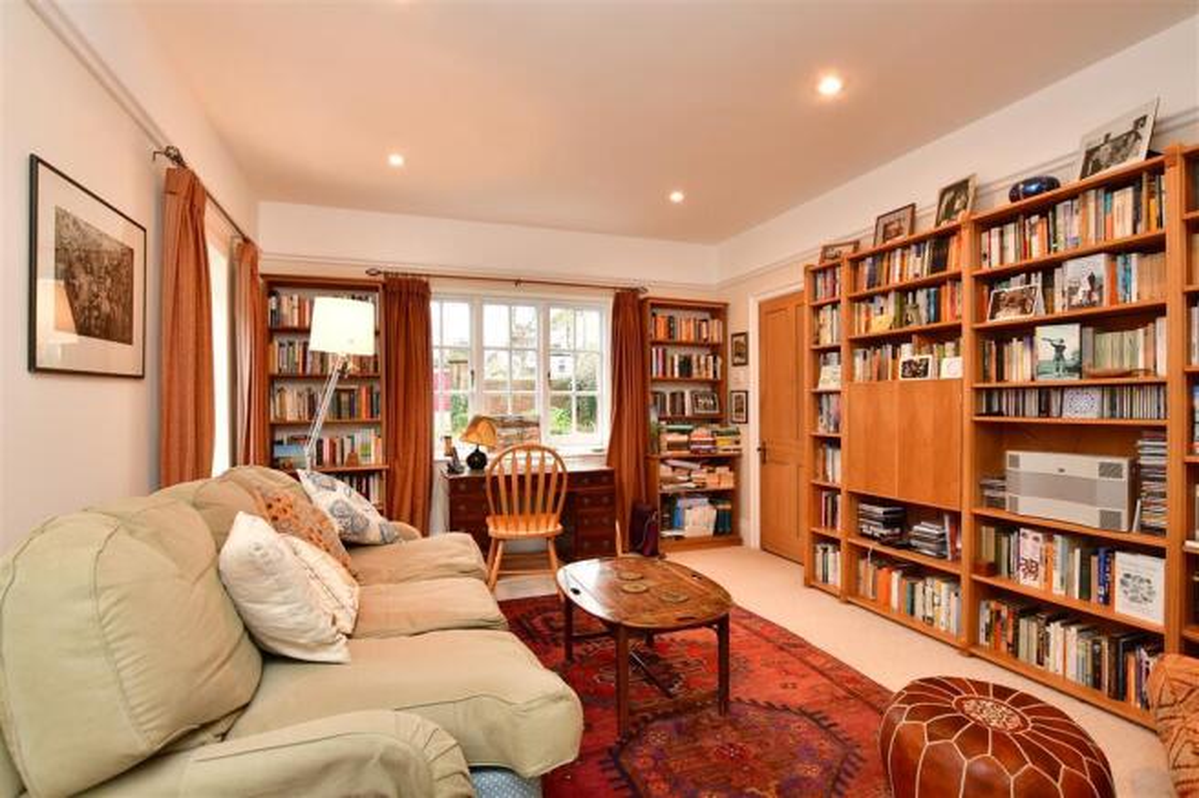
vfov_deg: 73.7
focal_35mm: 16
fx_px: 533
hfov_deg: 96.8
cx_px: 600
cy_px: 399
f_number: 5.6
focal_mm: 11
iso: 500
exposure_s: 1/13
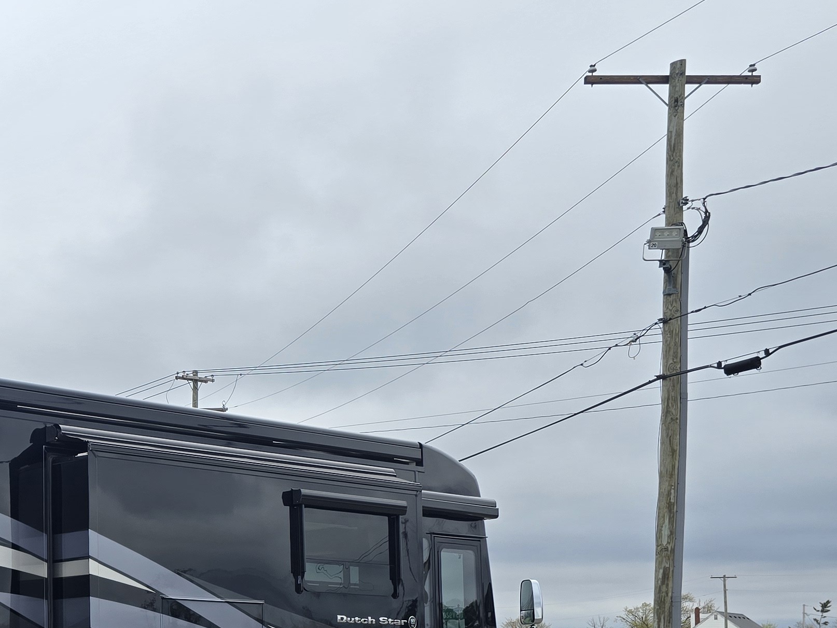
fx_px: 1378
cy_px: 624
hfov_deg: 28.9
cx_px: -183
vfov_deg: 24.5
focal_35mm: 57
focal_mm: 6.3
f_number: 1.7
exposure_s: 1/437
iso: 12
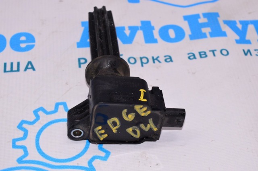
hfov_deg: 28.1
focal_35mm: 72
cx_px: 129
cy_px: 86
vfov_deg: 18.9
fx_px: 515
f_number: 8
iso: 1600
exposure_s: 1/200
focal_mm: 48
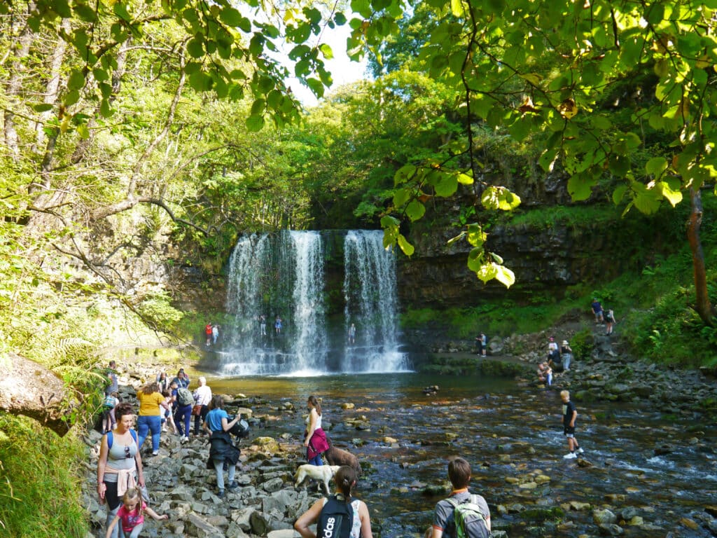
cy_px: 269
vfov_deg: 44.2
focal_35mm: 32
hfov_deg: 56.8
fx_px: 663
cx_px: 358
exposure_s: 1/100
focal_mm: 16
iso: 160
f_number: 4
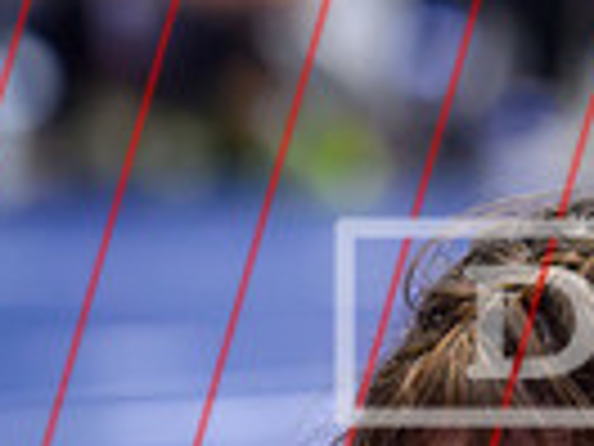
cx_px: 937
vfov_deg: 1.9
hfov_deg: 2.5
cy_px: 401
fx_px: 13402
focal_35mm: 781
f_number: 2.8
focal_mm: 155
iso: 4000
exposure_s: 1/800
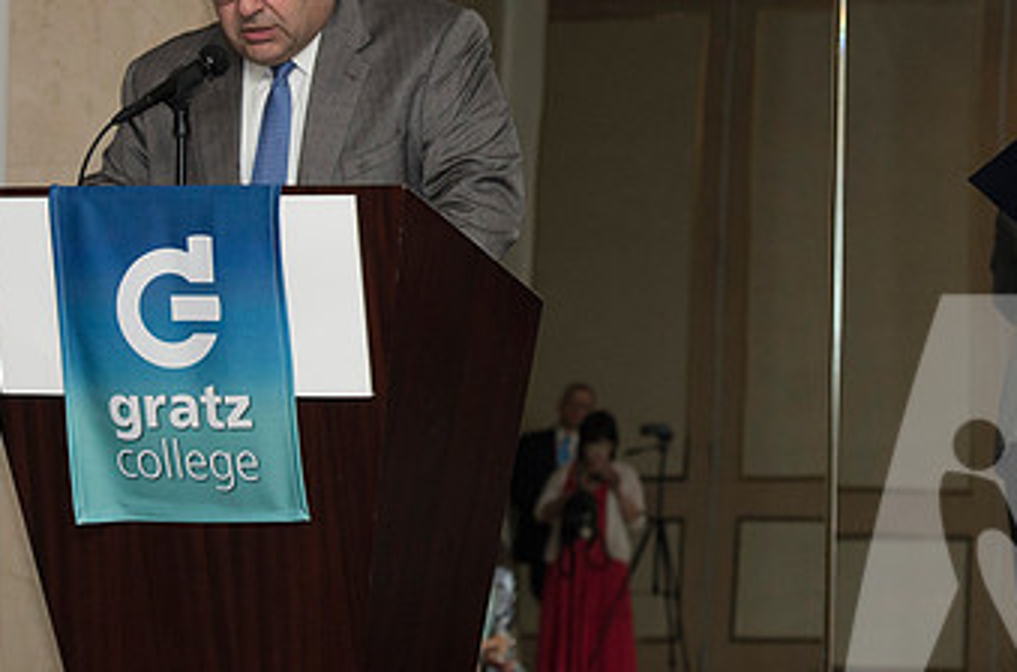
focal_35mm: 202
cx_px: 818
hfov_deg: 10.2
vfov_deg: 6.8
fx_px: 5691
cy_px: 235
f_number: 5.6
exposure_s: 1/125
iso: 1600
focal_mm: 95
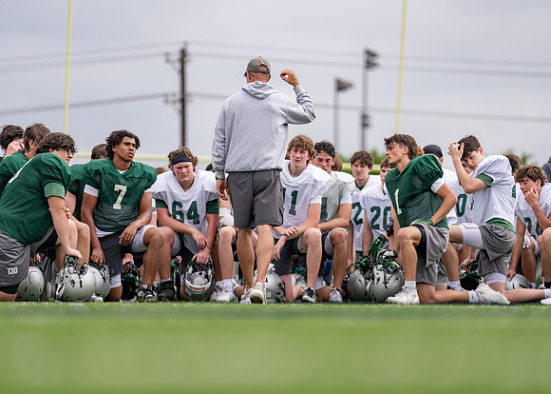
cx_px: 296
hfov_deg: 9.6
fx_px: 3290
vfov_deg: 6.8
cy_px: 197
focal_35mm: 210
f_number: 2.8
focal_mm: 200
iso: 160
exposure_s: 1/2500
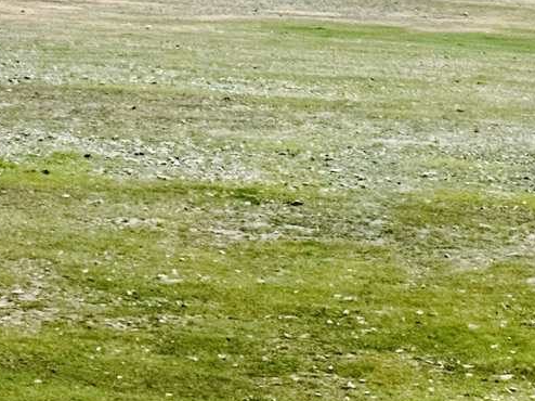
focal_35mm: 175
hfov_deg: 11.2
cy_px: -276
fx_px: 2703
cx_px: 57
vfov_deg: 8.2
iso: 64
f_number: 1.78
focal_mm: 6.86
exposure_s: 1/3597
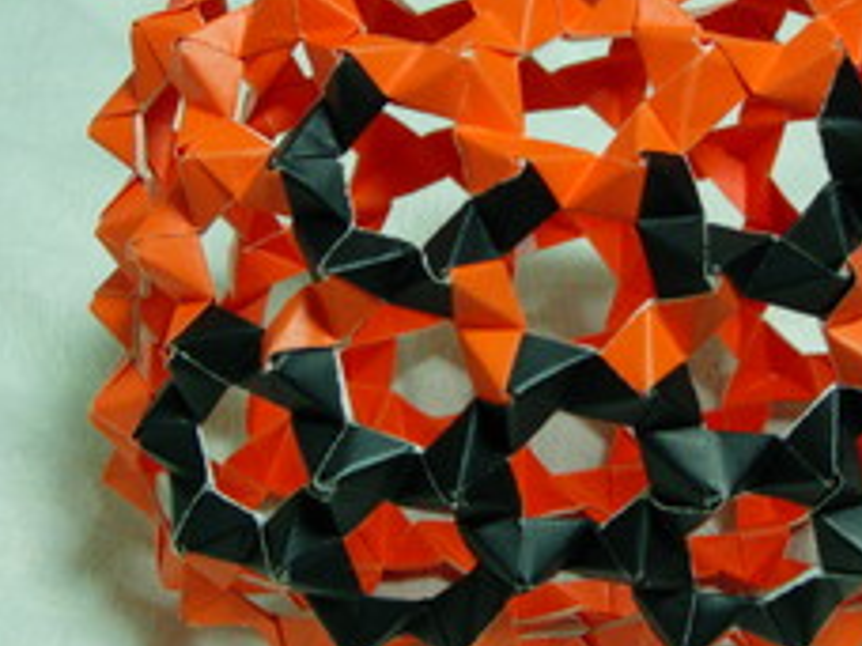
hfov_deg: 28.0
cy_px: 298
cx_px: 571
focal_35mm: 69
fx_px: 1718
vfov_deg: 21.3
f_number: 2.9
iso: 200
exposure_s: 1/26.9
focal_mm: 8.5
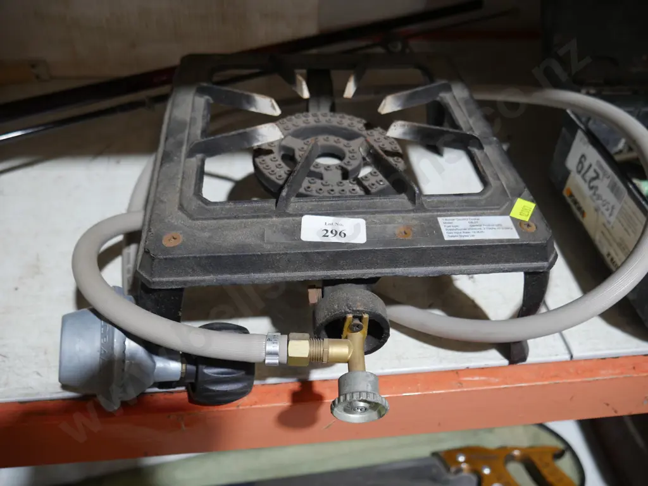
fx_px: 524
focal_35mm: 28
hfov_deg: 63.4
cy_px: 243
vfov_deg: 49.8
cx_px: 324
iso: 500
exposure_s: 1/60
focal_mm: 14
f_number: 3.5
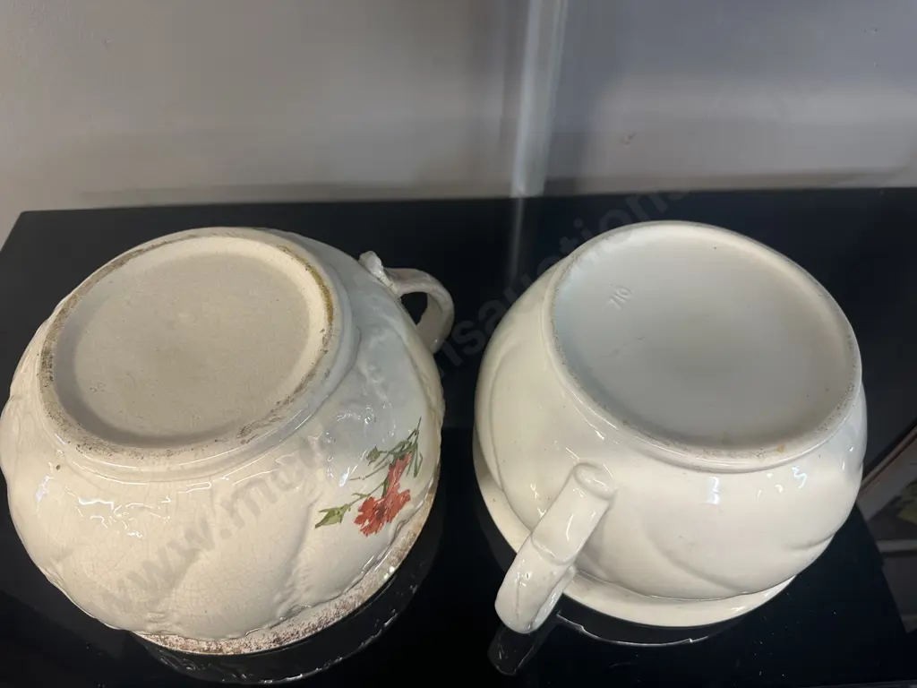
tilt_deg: -53.5
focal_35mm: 24
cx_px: 458
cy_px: 344
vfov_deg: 56.8
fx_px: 636
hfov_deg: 71.6
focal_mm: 6.86
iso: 125
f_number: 1.78
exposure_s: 1/50
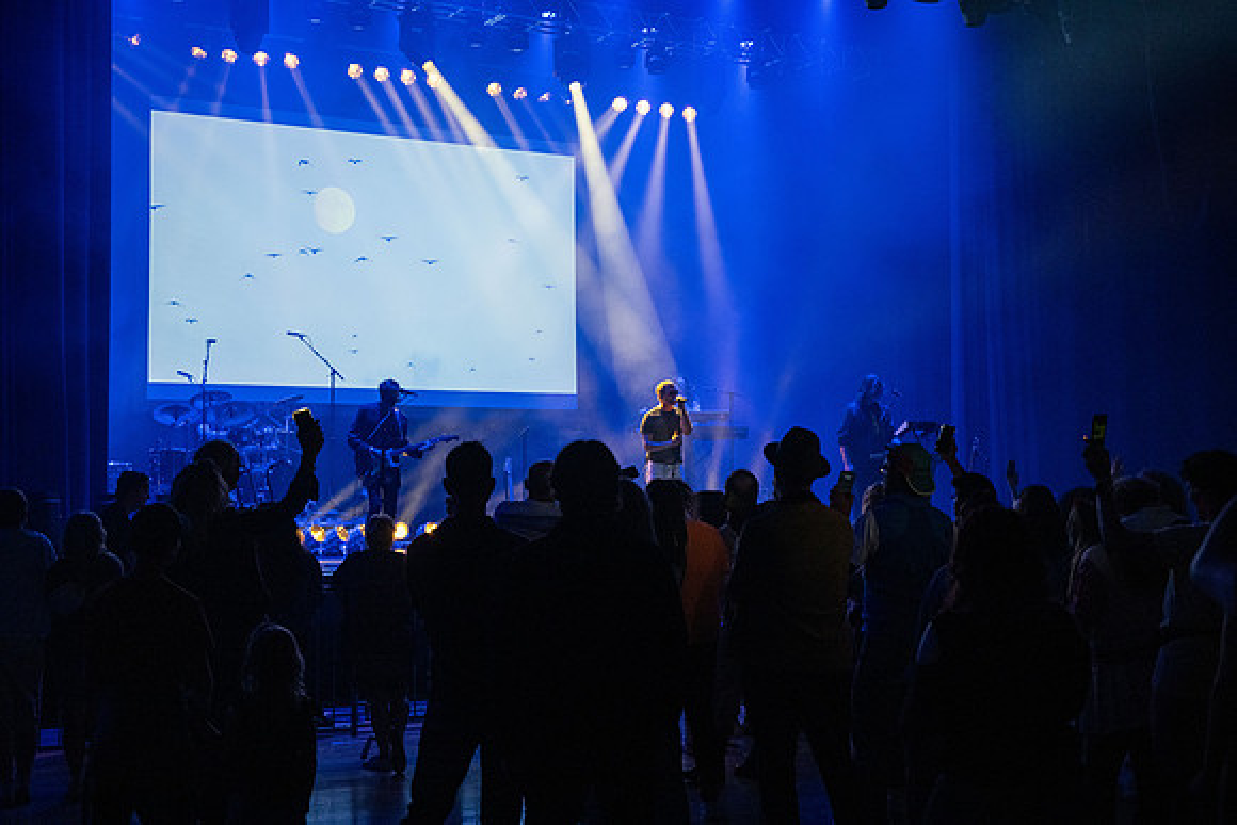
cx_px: 618
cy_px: 412
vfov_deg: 27.5
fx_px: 1684
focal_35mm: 49
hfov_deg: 40.3
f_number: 4
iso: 3200
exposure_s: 1/200
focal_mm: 49
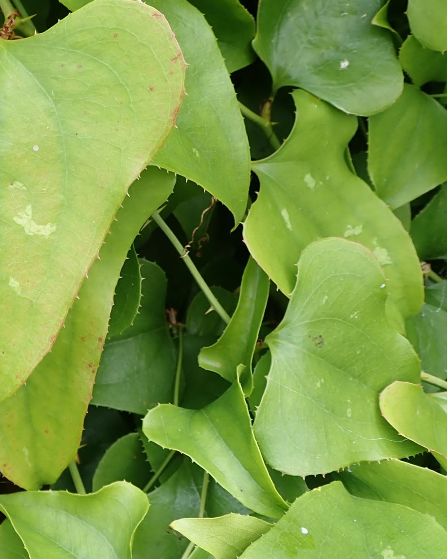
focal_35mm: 51
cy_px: 225
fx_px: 843
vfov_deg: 36.5
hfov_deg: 28.7
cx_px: 57
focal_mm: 5.5
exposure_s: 1/160
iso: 100
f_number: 3.2
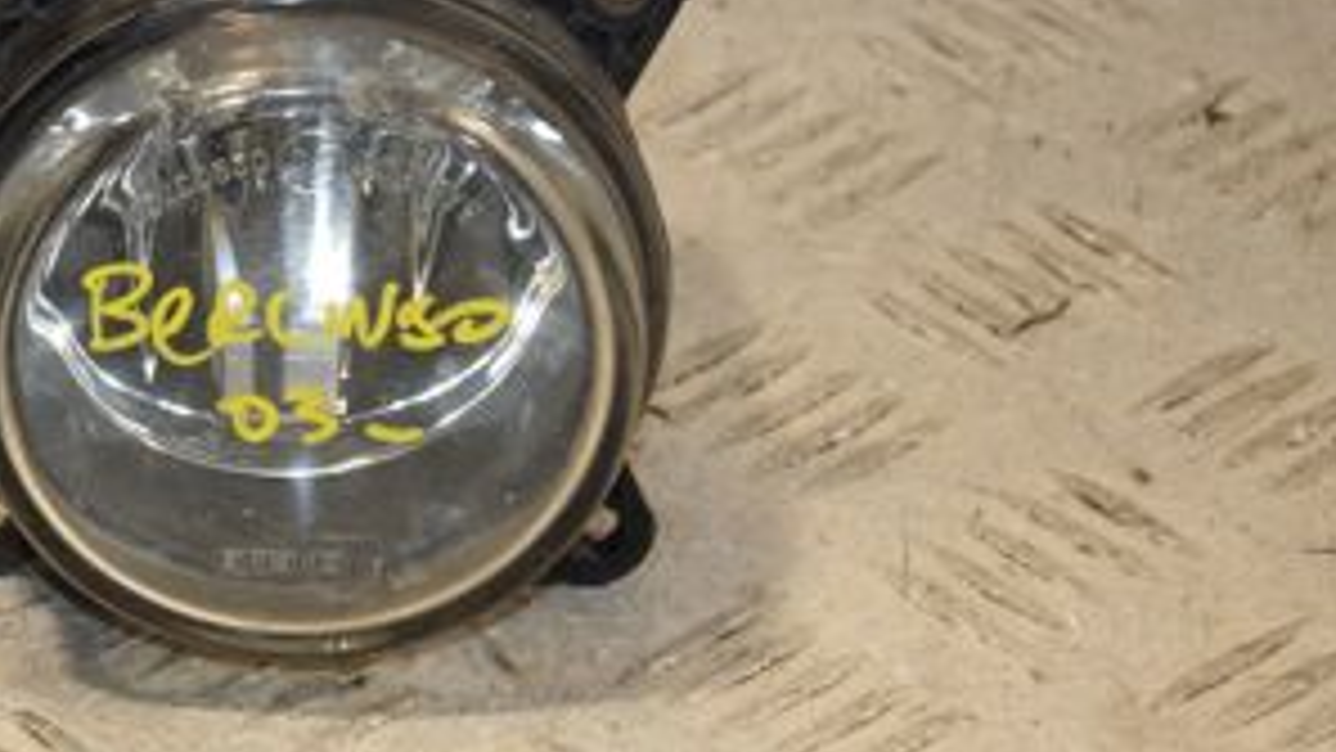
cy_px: 203
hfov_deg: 9.0
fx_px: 8395
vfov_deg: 5.1
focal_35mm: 237
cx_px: -81
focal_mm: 70
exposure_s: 1/200
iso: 800
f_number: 7.1
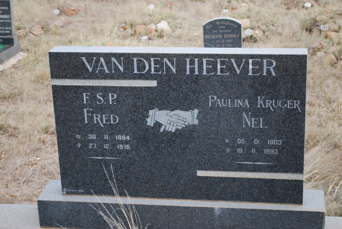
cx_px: 171
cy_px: 114
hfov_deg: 27.0
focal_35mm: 75
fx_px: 713
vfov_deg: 18.2
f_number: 5.6
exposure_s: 1/100
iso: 200
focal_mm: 50
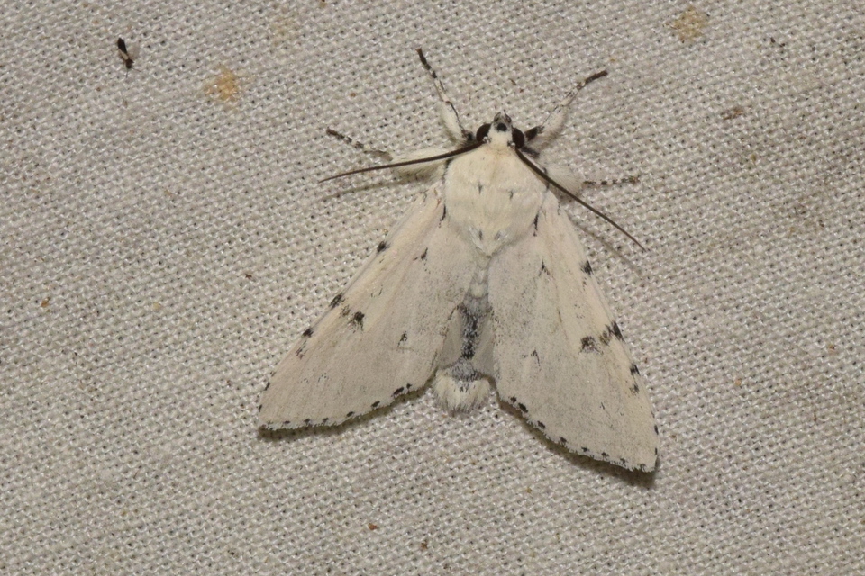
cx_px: 432
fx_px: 5045
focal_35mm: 210
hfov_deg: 9.8
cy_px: 288
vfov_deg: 6.5
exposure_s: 1/200
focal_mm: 140
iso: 1000
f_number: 14
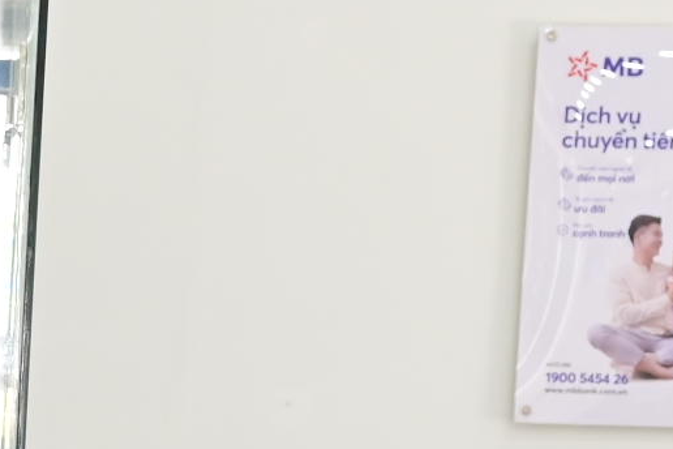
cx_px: -455
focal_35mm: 170
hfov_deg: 11.4
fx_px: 3178
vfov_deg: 7.8
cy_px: 863
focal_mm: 29
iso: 1000
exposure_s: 1/125
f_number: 5.6
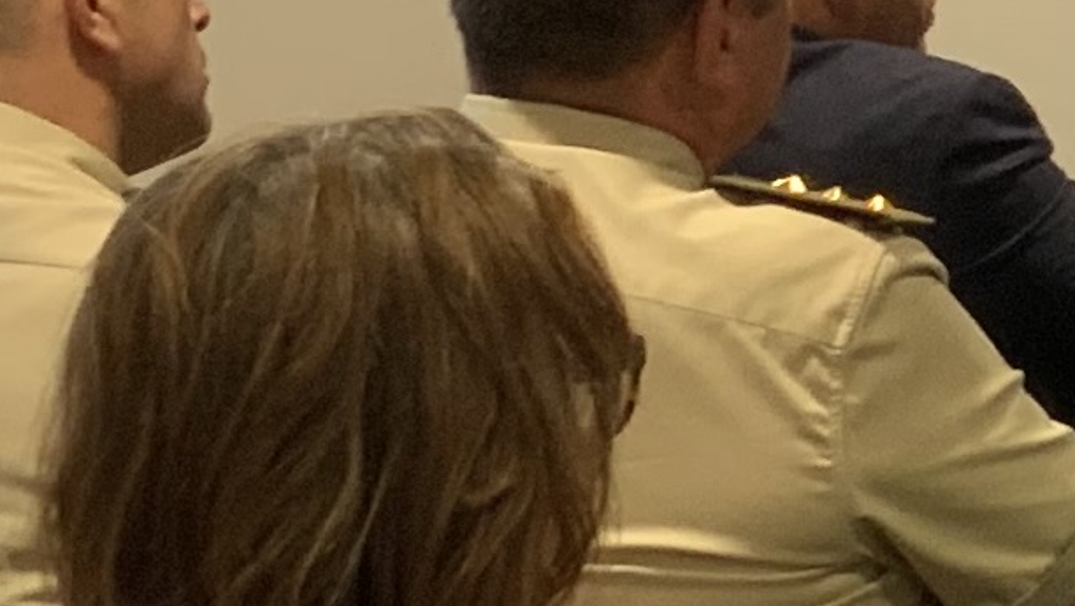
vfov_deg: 5.8
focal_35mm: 208
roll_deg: -0.9
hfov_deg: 9.7
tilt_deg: -9.4
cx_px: 2067
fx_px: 5932
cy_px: 300
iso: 64
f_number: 1.8
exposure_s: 1/60
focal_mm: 3
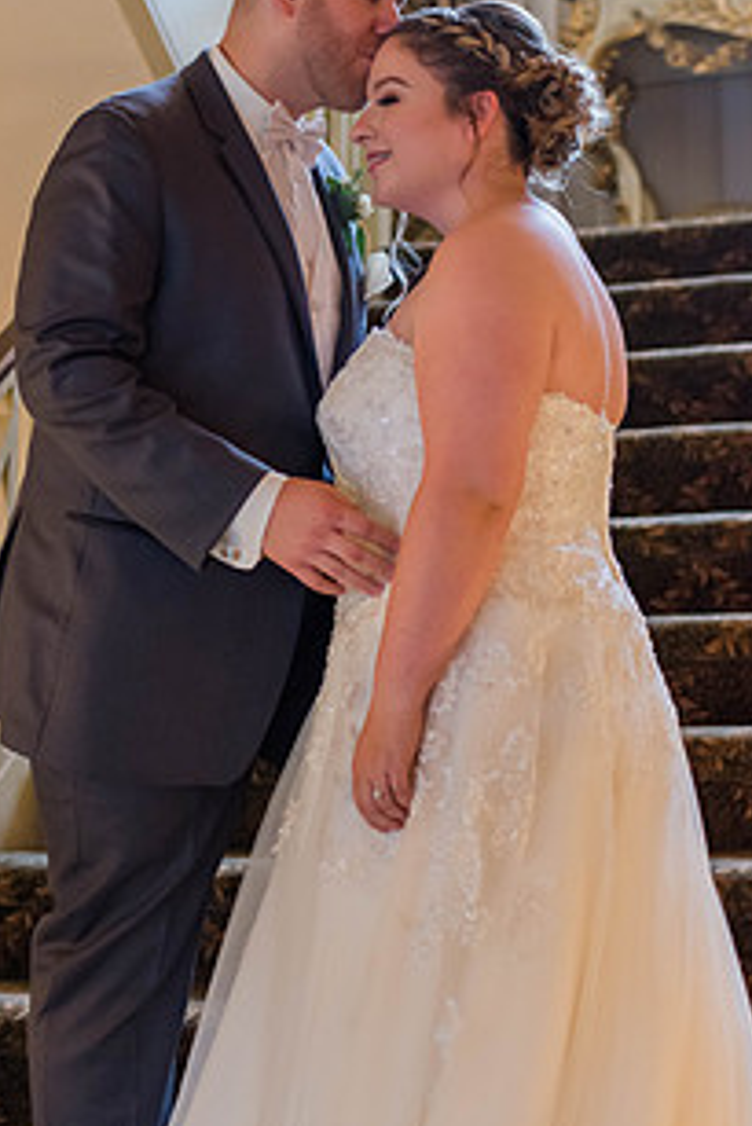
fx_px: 2410
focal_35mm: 77
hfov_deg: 17.7
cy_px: 480
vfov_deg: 26.3
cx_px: 334
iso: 800
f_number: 2
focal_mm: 35
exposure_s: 1/100
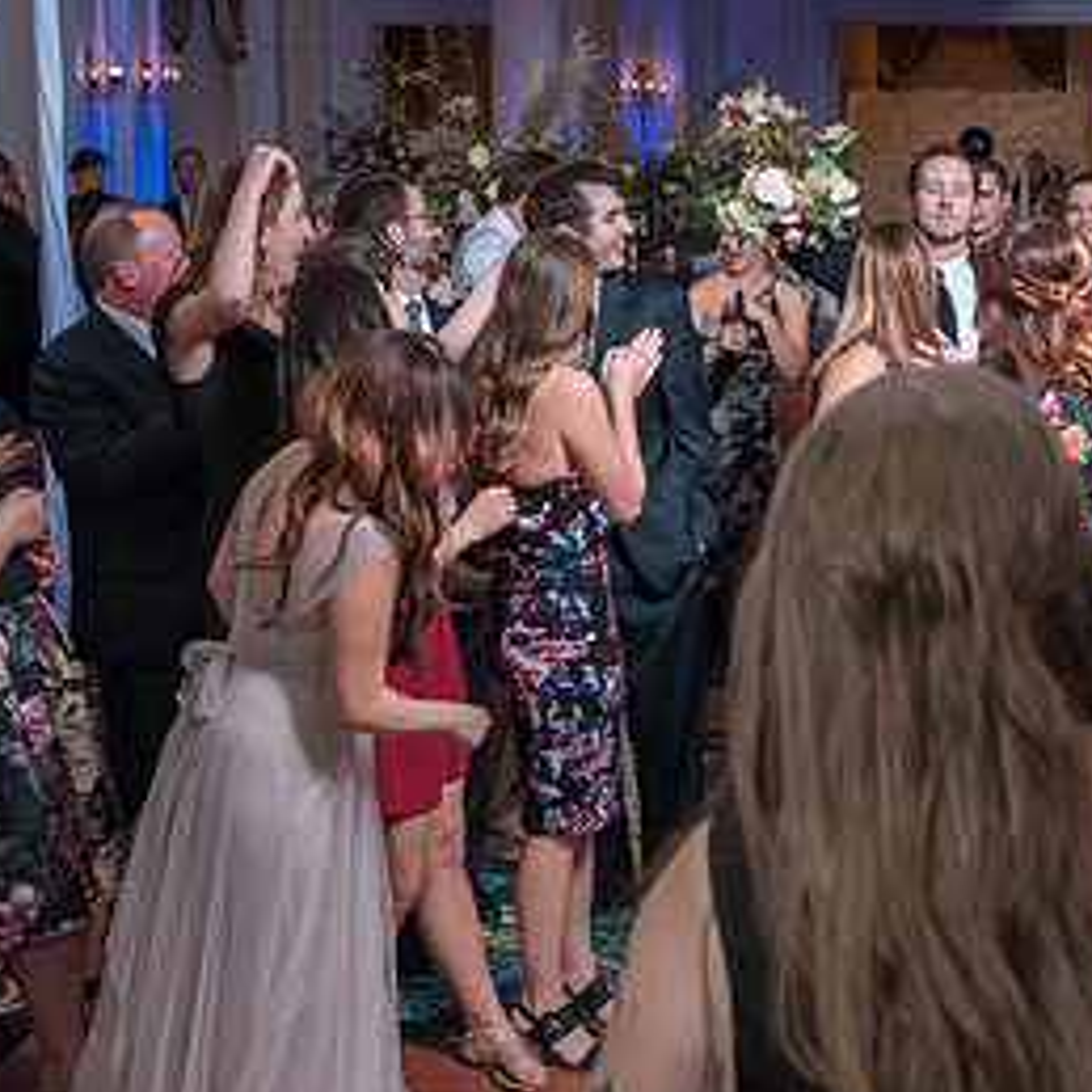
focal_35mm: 71
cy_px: 534
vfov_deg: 24.3
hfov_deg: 24.0
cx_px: 827
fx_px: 2534
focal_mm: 31
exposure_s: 1/200
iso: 2000
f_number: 5.6
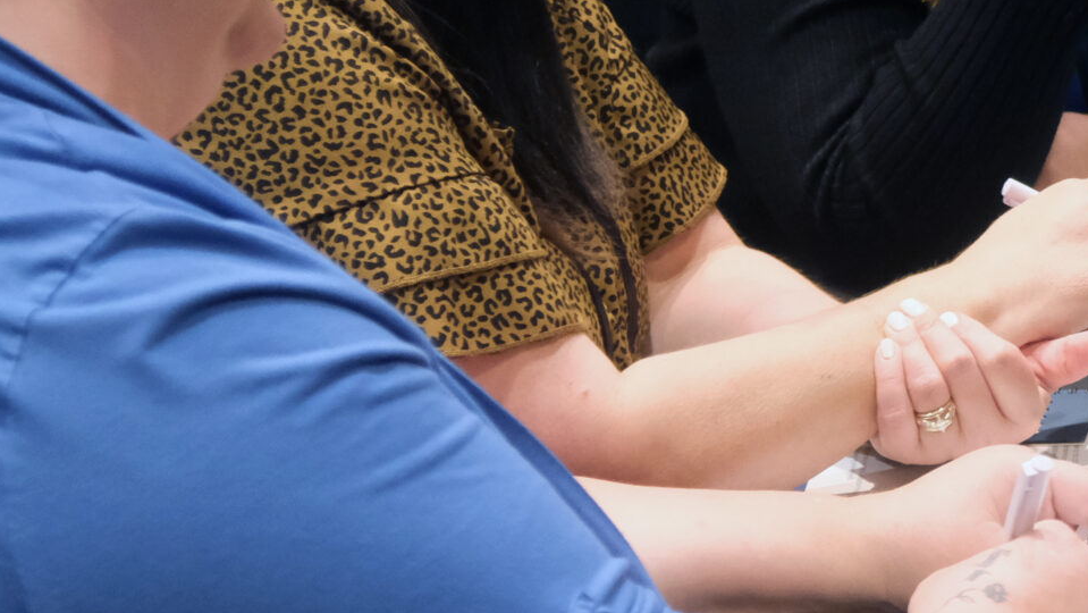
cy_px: -124
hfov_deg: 9.2
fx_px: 6695
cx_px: 1248
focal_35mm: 232
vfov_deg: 5.2
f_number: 4
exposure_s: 1/60
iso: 3200
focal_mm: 55
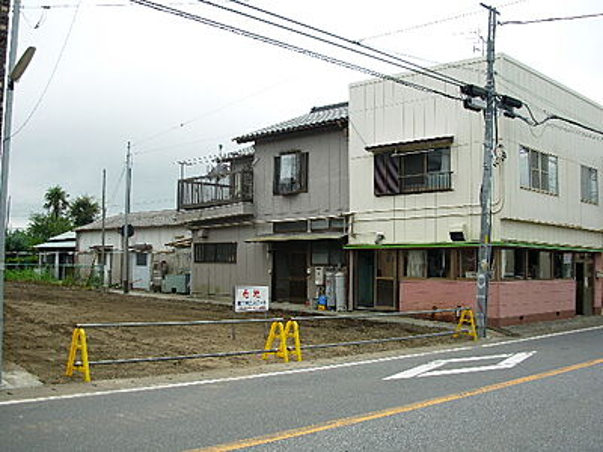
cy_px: 226
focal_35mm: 38
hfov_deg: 49.0
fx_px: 662
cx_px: 302
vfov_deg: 37.7
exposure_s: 1/575
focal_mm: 6.3
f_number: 2.9
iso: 50
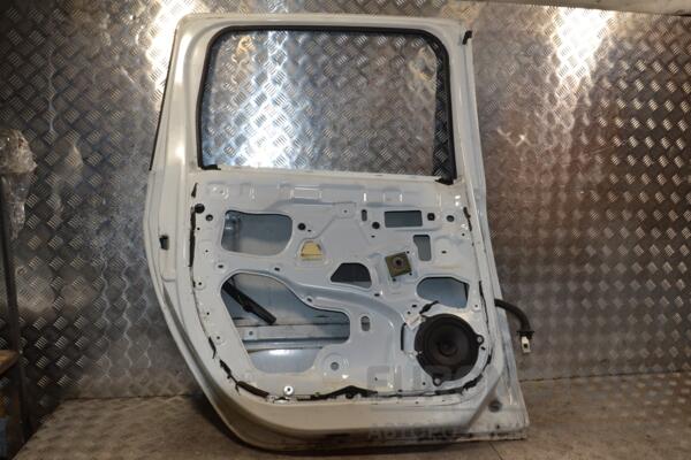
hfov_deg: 67.4
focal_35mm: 27
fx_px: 518
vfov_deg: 47.9
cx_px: 346
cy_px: 230
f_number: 8
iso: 800
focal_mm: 18
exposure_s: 1/200
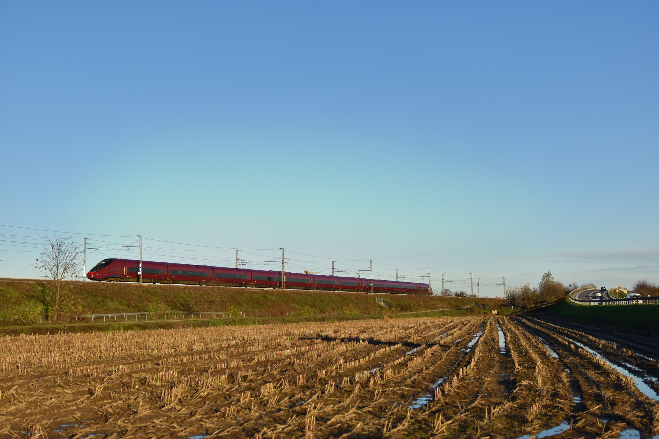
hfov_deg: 37.9
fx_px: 961
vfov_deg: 25.8
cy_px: 220
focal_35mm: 52
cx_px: 330
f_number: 2.5
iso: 200
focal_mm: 35
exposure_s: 1/1000
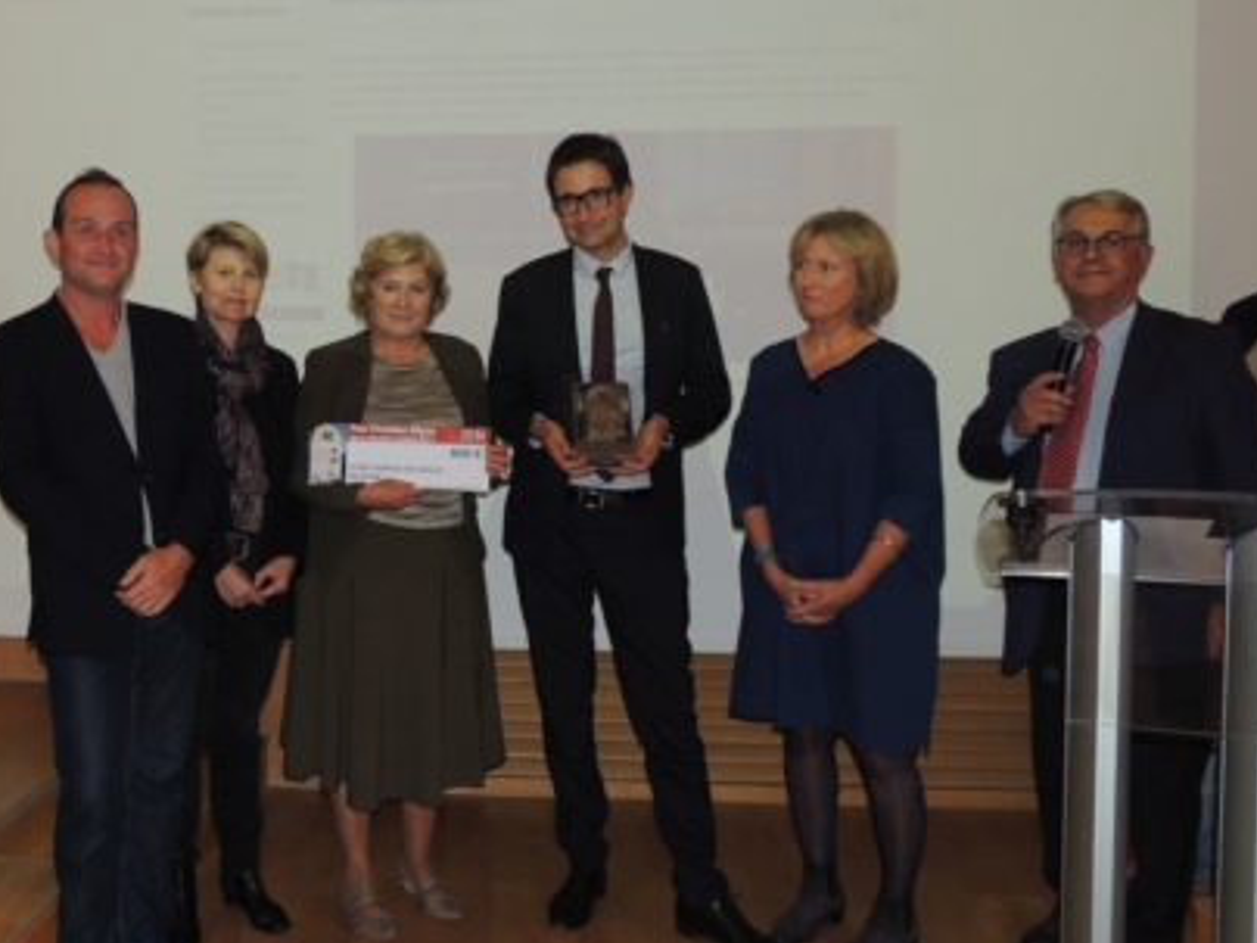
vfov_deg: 37.6
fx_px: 1380
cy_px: 370
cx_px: 330
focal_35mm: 38
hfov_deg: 47.3
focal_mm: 4.3
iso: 200
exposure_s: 1/30
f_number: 3
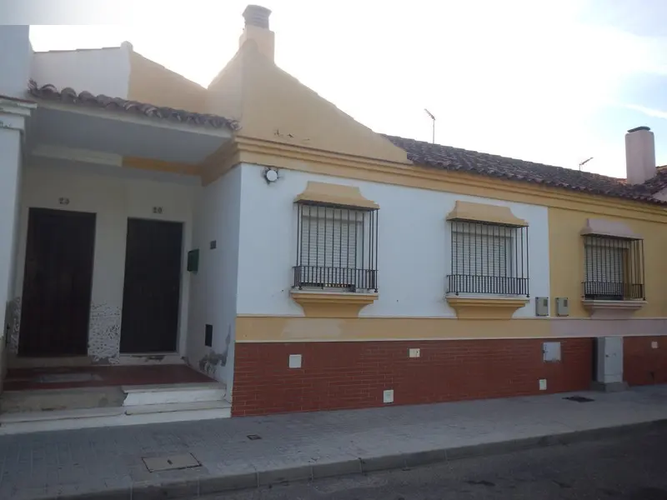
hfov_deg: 63.4
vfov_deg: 49.7
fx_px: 540
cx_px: 334
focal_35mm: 28
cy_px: 250
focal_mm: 5
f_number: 3.9
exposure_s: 1/400
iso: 125
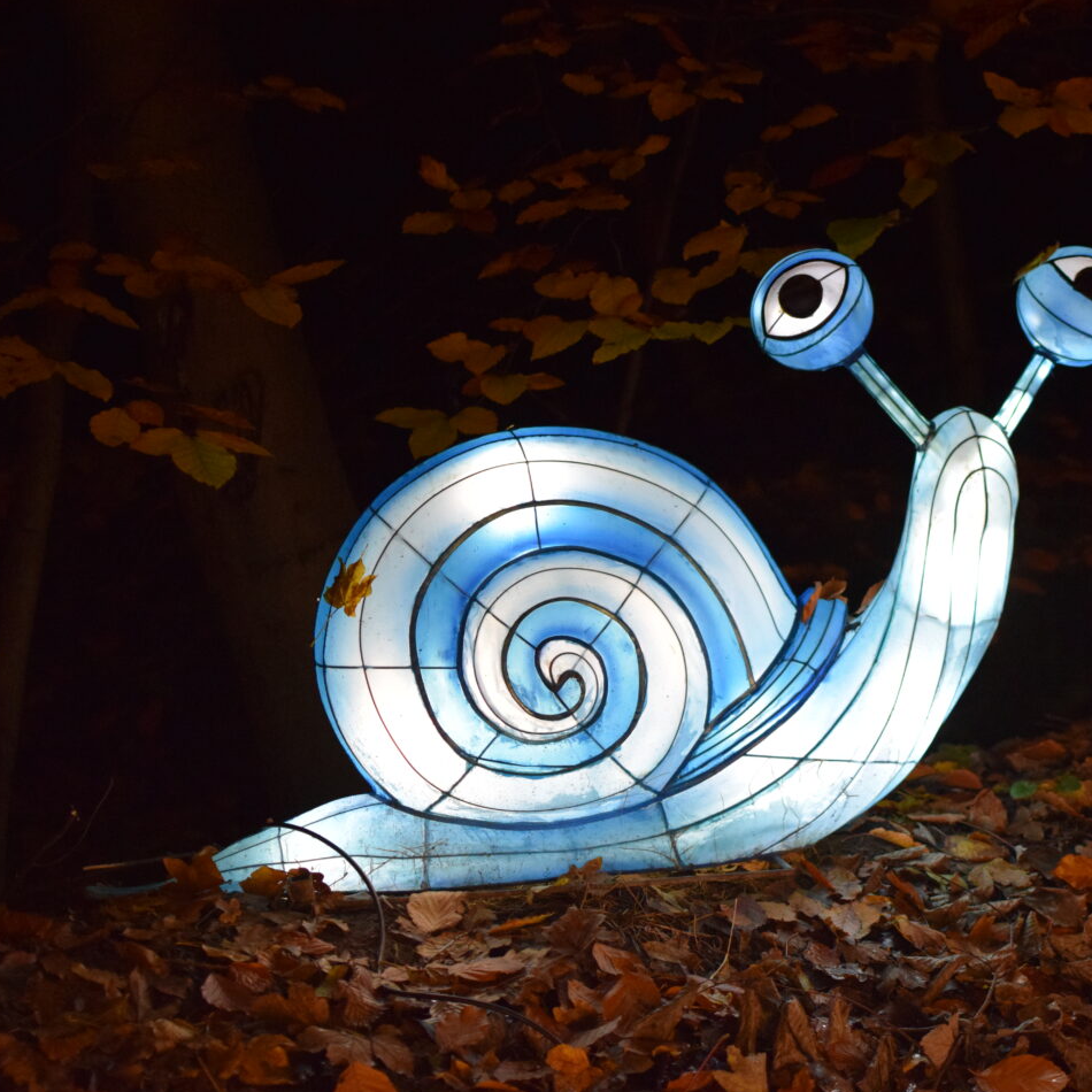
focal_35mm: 68
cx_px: 780
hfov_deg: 25.3
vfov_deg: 25.5
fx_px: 2414
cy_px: 546
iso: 2500
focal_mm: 35
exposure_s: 1/500
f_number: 2
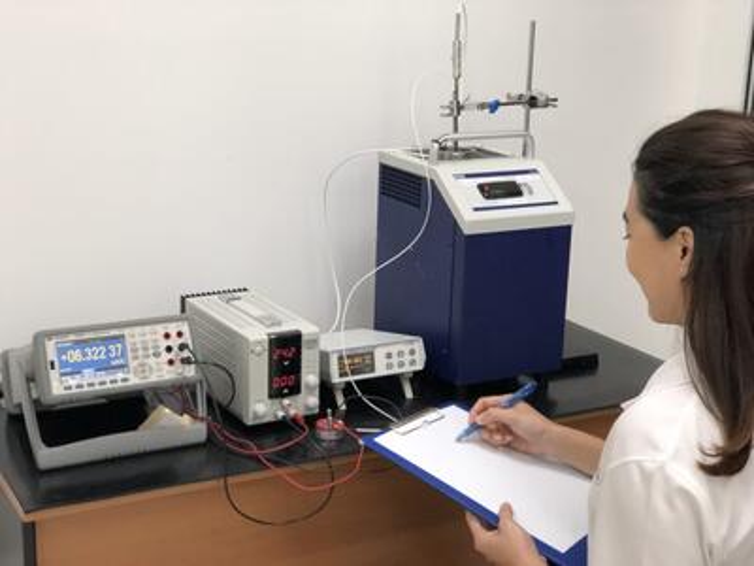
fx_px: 1242
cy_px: 283
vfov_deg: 25.7
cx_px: 377
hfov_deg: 33.8
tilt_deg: -14.8
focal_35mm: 57
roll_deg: -2.9
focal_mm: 6.6
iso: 160
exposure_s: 1/50
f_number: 2.8
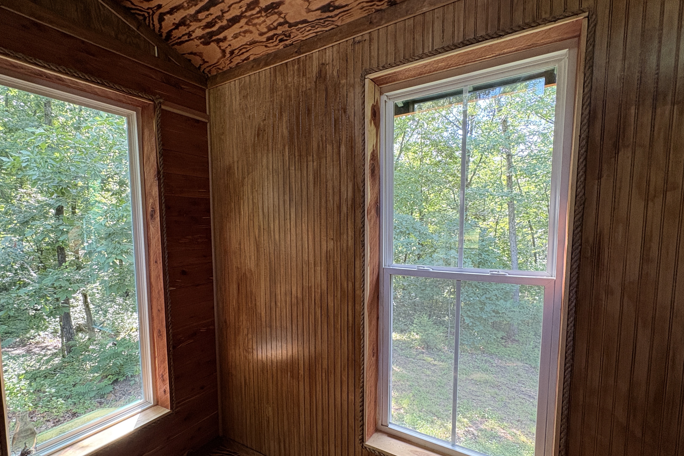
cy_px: 260
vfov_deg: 67.1
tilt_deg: -6.0
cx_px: 319
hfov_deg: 89.9
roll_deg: +0.6
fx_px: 342
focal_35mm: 18
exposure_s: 1/60
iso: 250
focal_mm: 2.22
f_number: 2.2
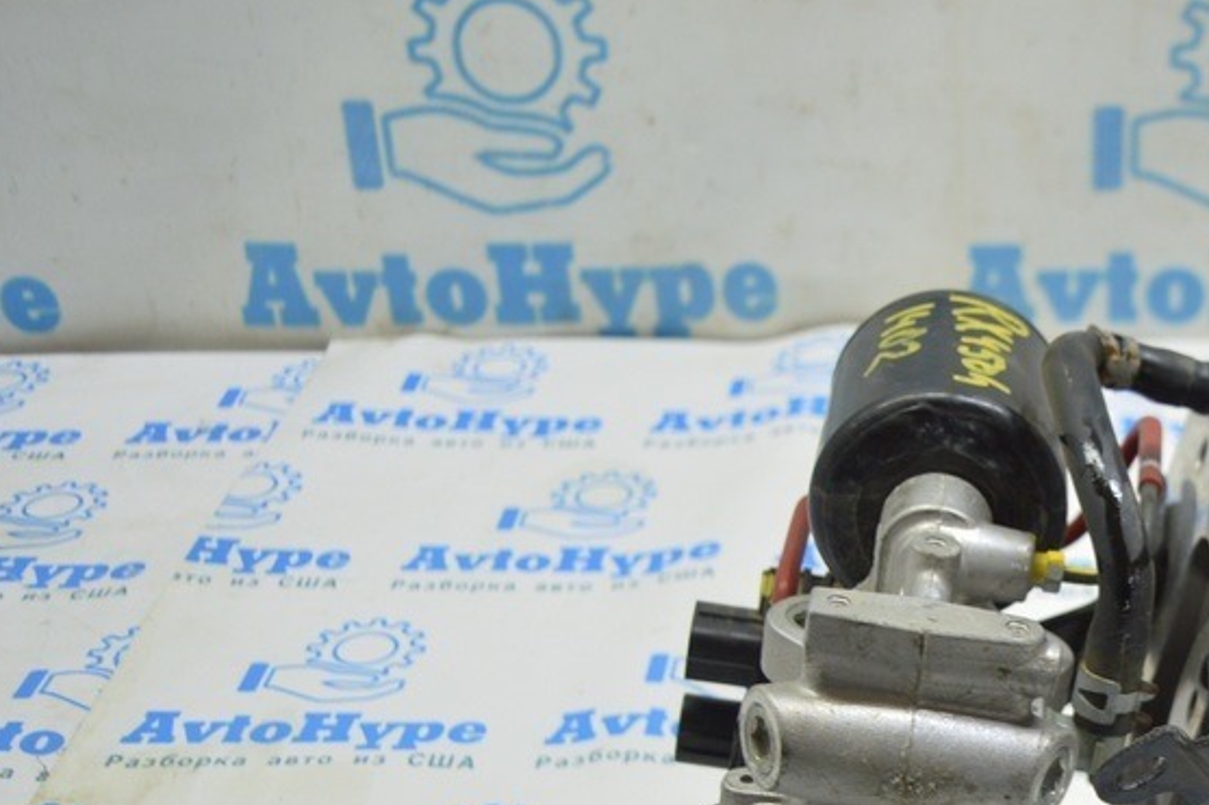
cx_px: 1011
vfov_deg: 19.5
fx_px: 2314
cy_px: 689
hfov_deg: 28.5
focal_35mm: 69
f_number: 4
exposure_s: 1/40
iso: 400
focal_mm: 25
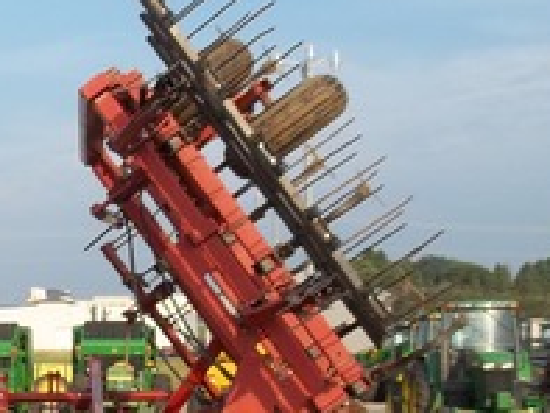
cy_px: 338
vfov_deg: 16.1
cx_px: -34
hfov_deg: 20.6
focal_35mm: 91
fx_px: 1447
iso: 64
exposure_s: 1/500
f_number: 3.3
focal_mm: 5.9
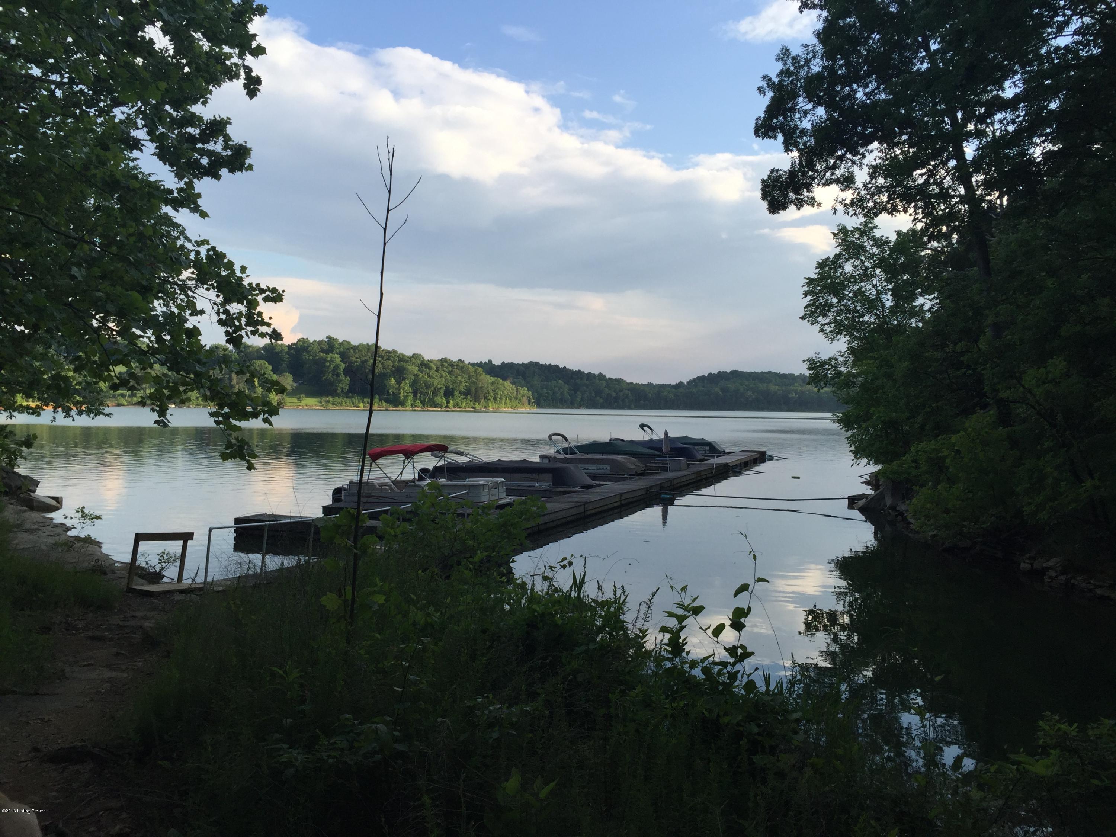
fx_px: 935
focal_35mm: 29
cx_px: 558
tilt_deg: -2.0
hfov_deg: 61.7
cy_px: 418
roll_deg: -1.8
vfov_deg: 48.2
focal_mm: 4.15
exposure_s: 1/879
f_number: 2.2
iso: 32
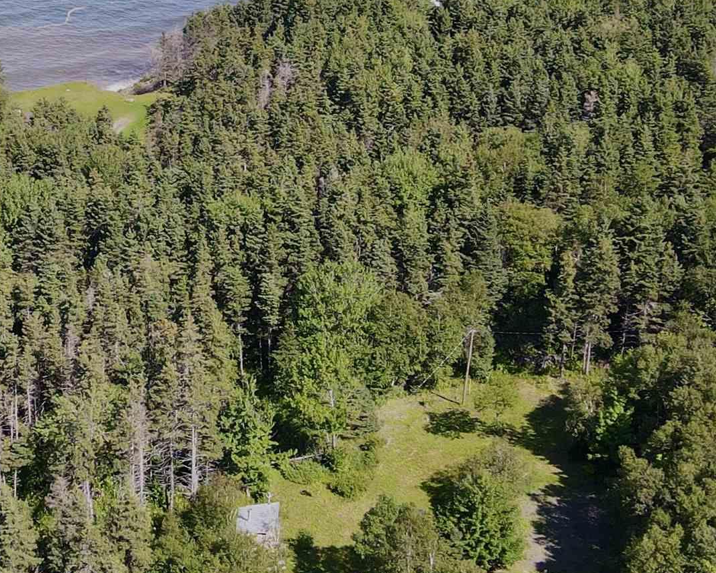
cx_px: 151
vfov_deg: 22.7
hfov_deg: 27.8
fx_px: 1420
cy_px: 165
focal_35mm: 67
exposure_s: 1/320
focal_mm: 4.5
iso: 100
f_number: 2.8
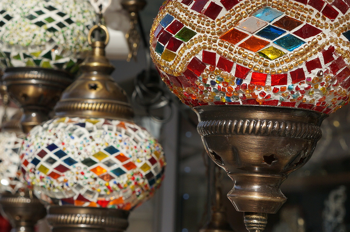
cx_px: 105
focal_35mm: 90
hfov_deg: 22.5
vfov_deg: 15.1
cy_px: 60
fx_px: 873
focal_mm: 33
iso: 100
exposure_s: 1/125
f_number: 8
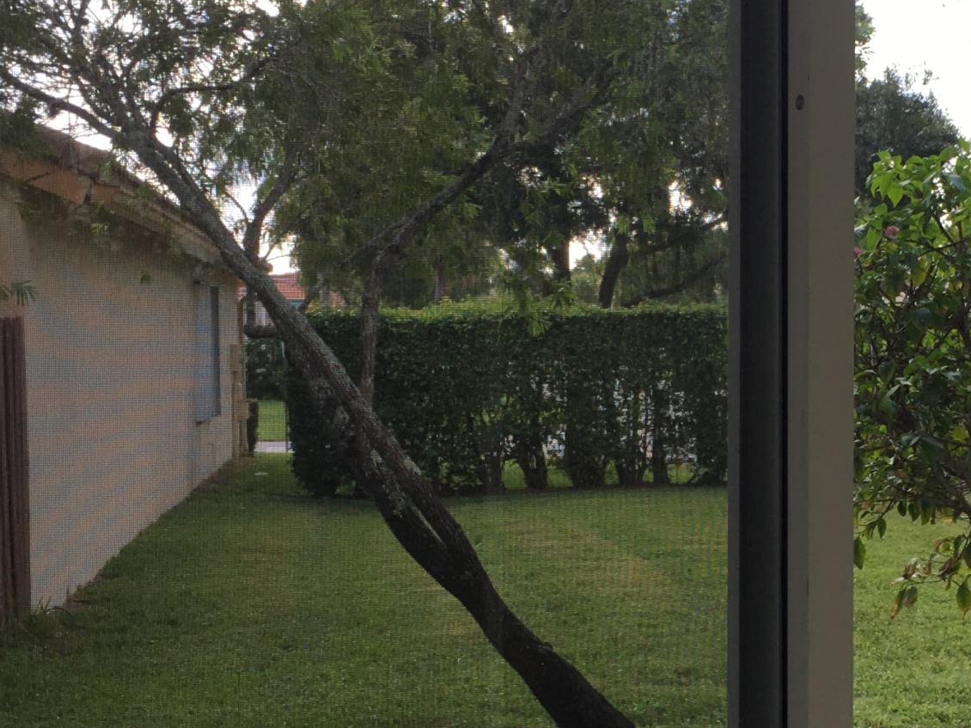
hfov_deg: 24.9
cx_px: 767
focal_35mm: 77
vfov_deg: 19.1
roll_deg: -0.1
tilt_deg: -2.5
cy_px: 474
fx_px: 2159
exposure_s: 1/183
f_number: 2.2
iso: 25
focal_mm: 4.15
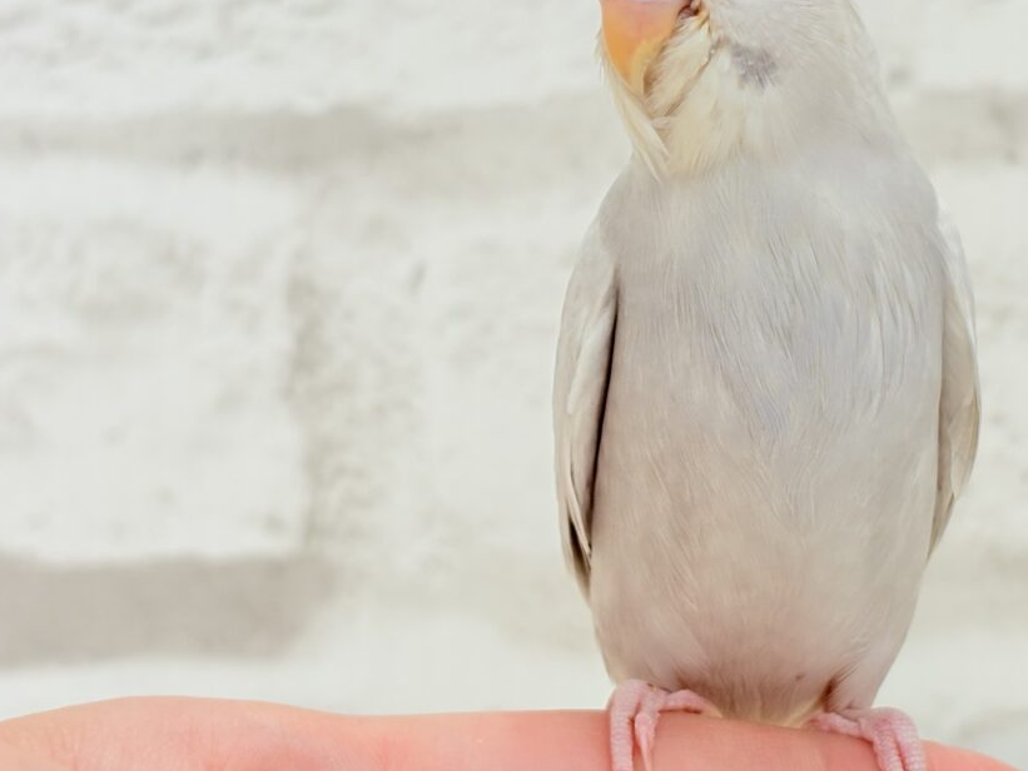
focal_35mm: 76
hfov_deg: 25.4
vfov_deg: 19.4
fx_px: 2257
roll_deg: +1.6
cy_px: 287
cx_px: 740
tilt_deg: +0.1
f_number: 1.6
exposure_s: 1/100
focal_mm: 5.96
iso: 64
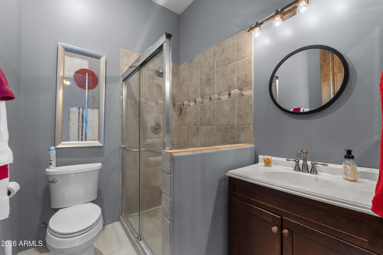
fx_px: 160
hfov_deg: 100.4
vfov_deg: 77.3
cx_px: 192
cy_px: 128
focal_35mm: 15
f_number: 9
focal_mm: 10
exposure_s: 3.2
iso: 250
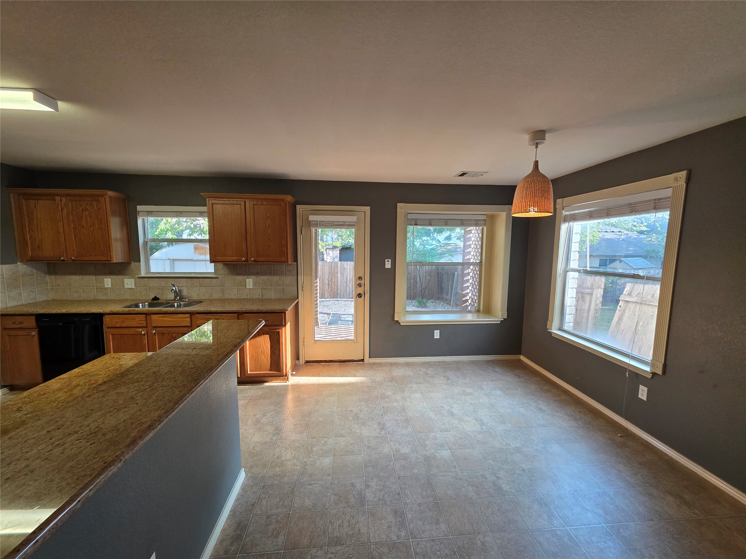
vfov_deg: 89.9
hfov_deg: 106.2
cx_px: 373
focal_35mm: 13
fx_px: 280
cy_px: 280
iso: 160
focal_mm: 2.2
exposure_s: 1/120
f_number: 1.9
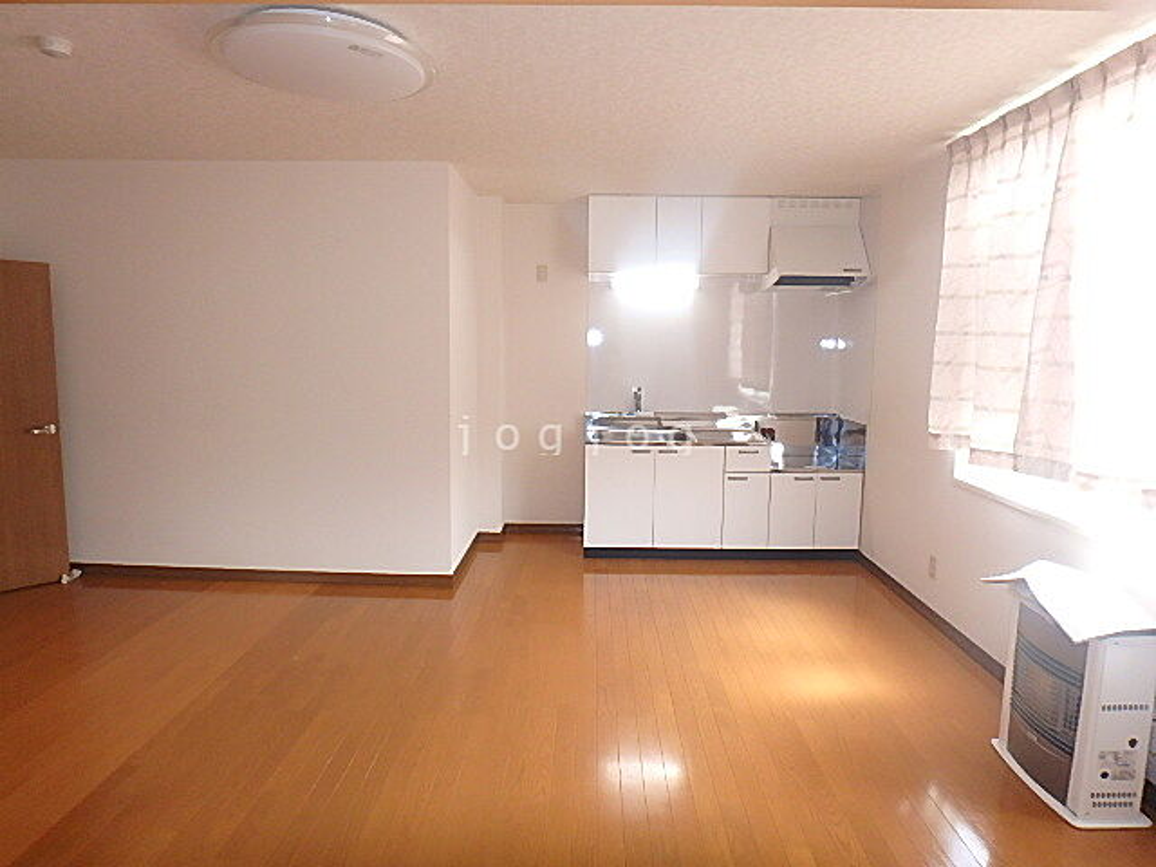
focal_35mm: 21
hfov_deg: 79.0
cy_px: 434
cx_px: 578
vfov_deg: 63.4
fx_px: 701
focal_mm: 3.7
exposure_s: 1/30
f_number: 3.5
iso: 250
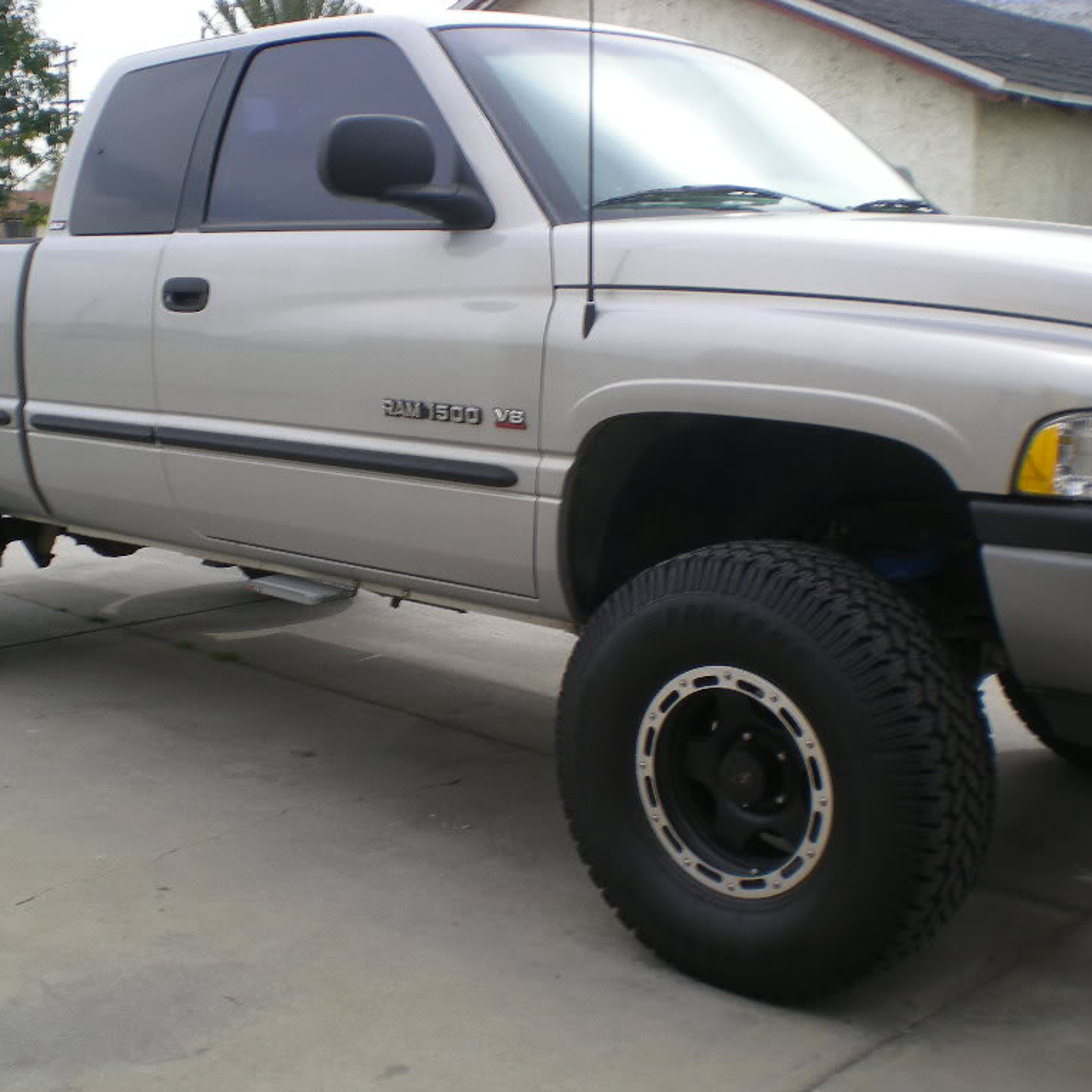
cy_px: 547
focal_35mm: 45
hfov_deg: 37.4
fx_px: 1606
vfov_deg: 37.6
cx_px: 439
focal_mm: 6.3
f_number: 4.6
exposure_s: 1/187
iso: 50
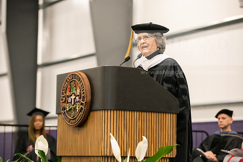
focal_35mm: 116
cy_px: 81
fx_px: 783
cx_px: 122
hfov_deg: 17.6
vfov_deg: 11.8
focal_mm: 116
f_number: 3.5
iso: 3200
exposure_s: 1/200
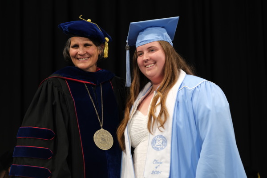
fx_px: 1009
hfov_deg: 15.1
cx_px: 134
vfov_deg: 10.1
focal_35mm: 136
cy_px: 89
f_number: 2.8
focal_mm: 90.6
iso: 250
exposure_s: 1/60
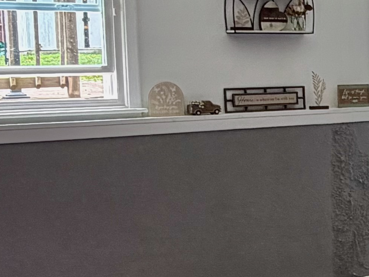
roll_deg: +0.2
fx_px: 863
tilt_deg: -5.4
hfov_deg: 22.0
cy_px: 130
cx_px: 459
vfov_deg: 18.2
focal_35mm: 81
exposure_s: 1/120
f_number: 2.2
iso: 125
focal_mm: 2.22
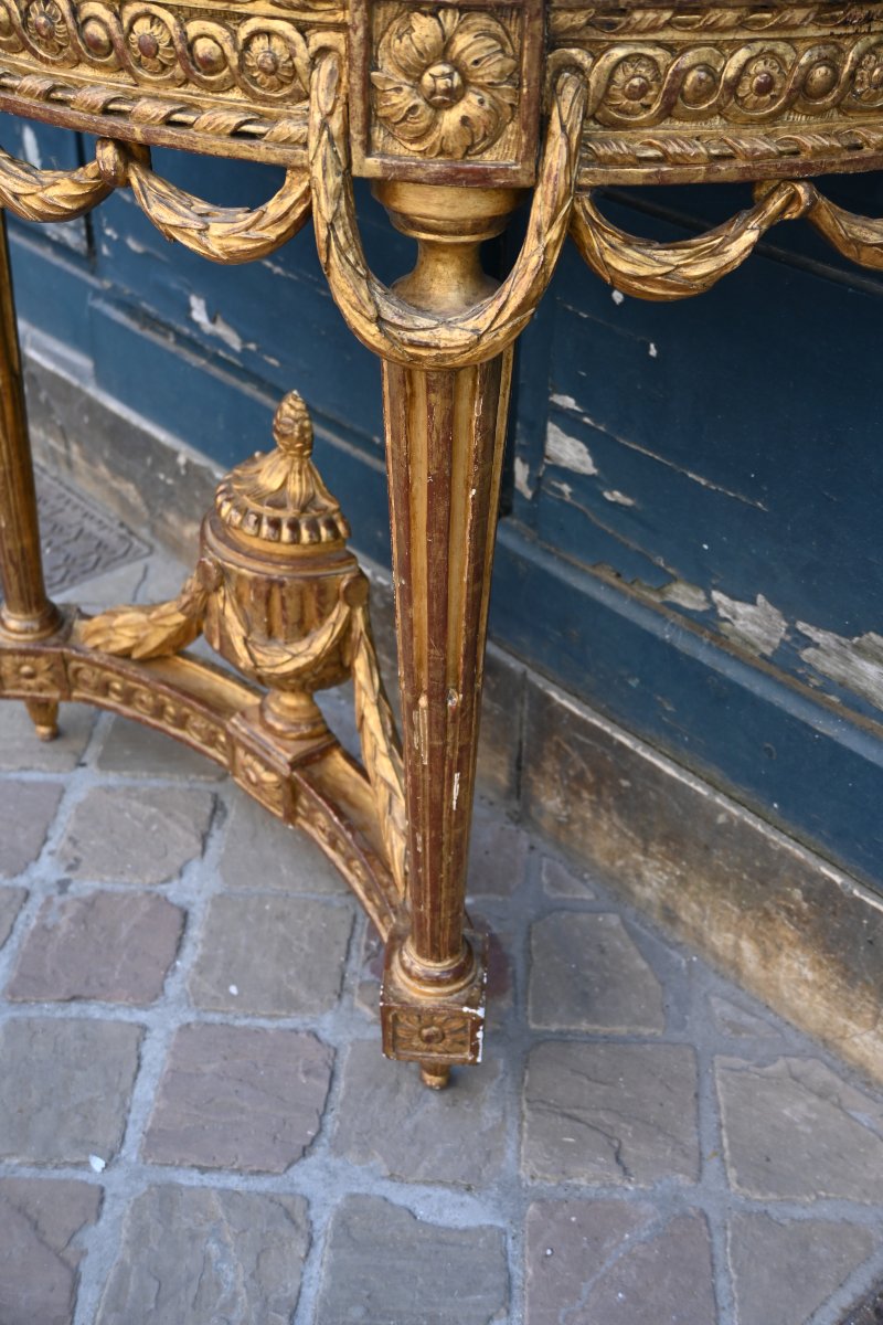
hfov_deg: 33.0
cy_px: 662
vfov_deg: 47.9
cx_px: 442
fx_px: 1490
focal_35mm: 40
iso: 220
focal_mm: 27
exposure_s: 1/250
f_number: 4
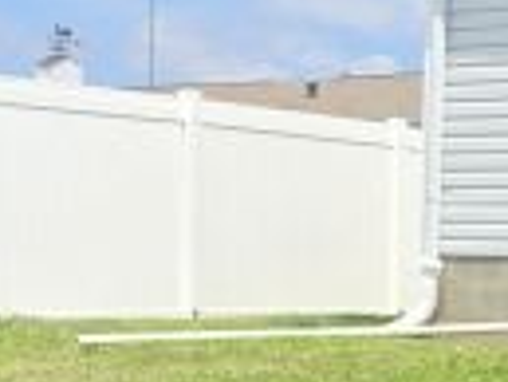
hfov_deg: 16.0
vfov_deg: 12.3
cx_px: 573
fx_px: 1748
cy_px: 410
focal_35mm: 119
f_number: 1.7
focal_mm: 6.3
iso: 12
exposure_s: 1/709
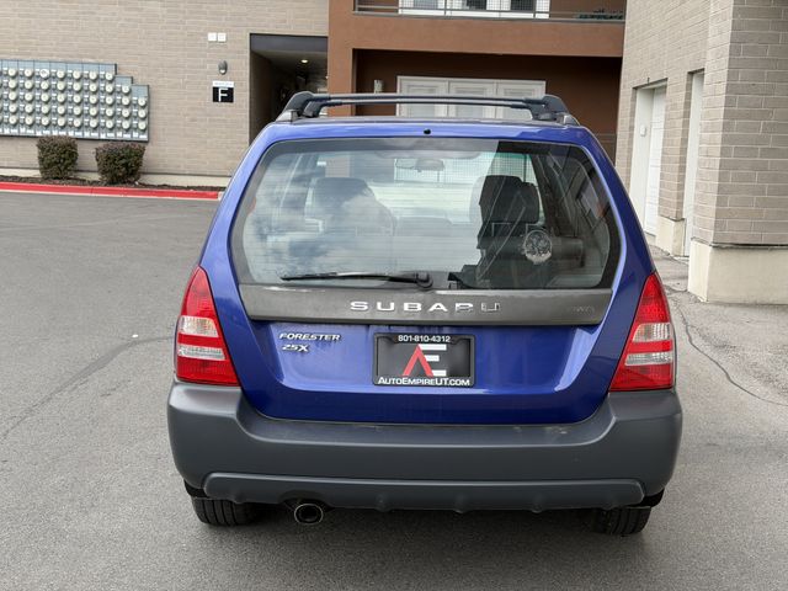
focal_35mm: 48
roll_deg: -1.9
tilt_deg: -7.5
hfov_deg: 39.7
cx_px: 394
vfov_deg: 30.3
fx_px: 1093
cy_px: 296
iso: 64
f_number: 1.78
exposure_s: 1/819
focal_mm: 6.76
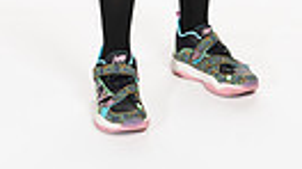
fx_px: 1432
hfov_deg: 12.0
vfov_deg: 6.3
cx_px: 194
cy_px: -283
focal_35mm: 179
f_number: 5.6
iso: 250
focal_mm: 50
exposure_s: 1/250
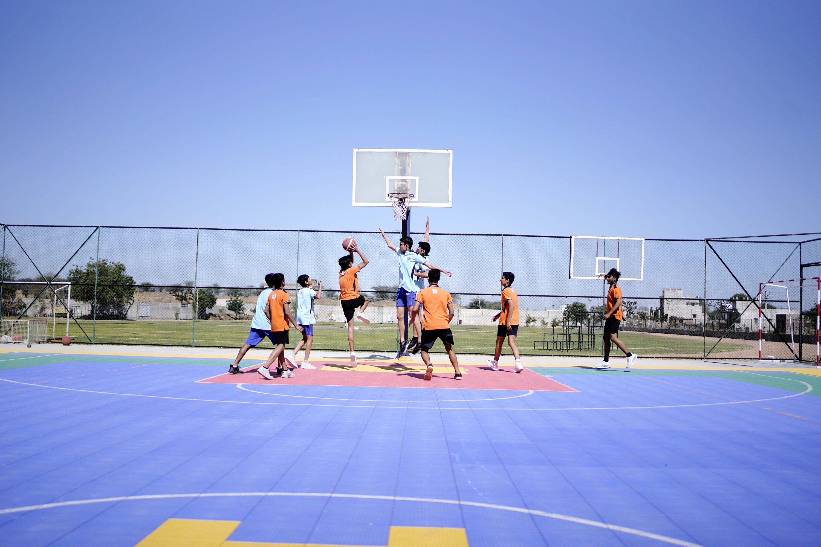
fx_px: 798
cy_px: 274
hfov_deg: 54.4
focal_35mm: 35
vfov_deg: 37.9
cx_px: 410
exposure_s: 1/6000
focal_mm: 35
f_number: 1.8
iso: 100
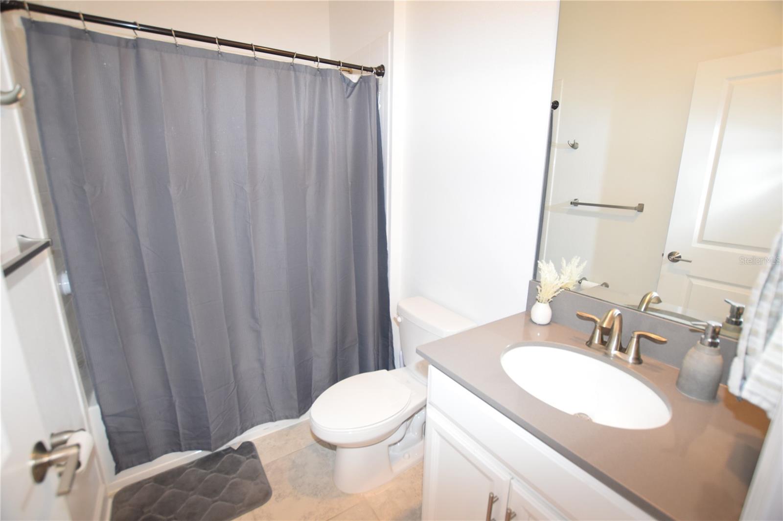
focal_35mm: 15
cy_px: 260
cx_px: 392
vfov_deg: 77.3
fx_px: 326
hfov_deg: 100.4
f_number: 4
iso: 800
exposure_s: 1/60
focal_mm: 10
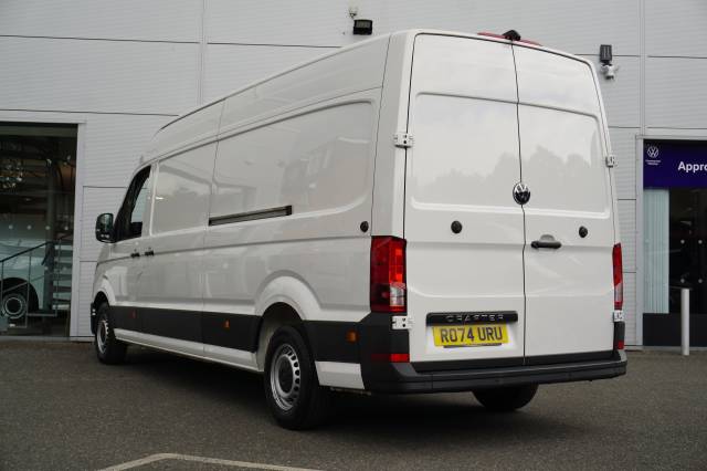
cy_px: 236
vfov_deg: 30.8
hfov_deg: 45.0
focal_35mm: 44
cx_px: 354
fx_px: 854
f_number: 6.3
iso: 100
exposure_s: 1/80
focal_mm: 29
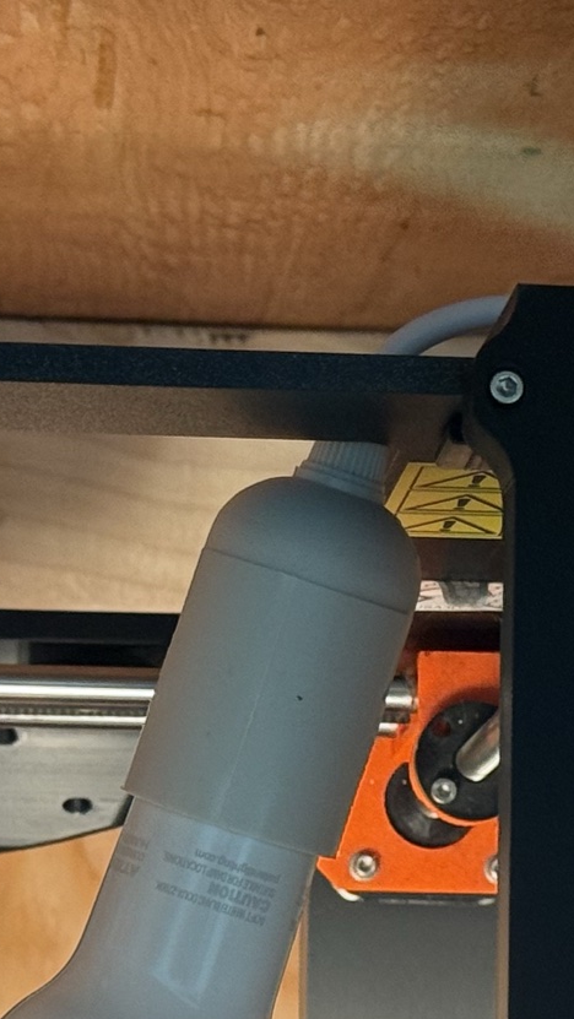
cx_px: 315
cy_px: 741
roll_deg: -1.1
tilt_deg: +6.8
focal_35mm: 151
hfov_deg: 8.0
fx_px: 4082
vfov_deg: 14.2
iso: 200
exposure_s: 1/60
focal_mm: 6.76
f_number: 1.78
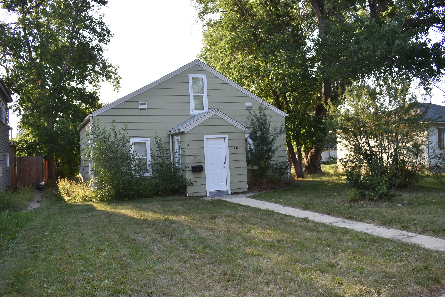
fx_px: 371
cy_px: 148
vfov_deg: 43.6
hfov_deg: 61.9
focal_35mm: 30
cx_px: 222
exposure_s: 1/125
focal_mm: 20
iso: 100
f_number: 5.6
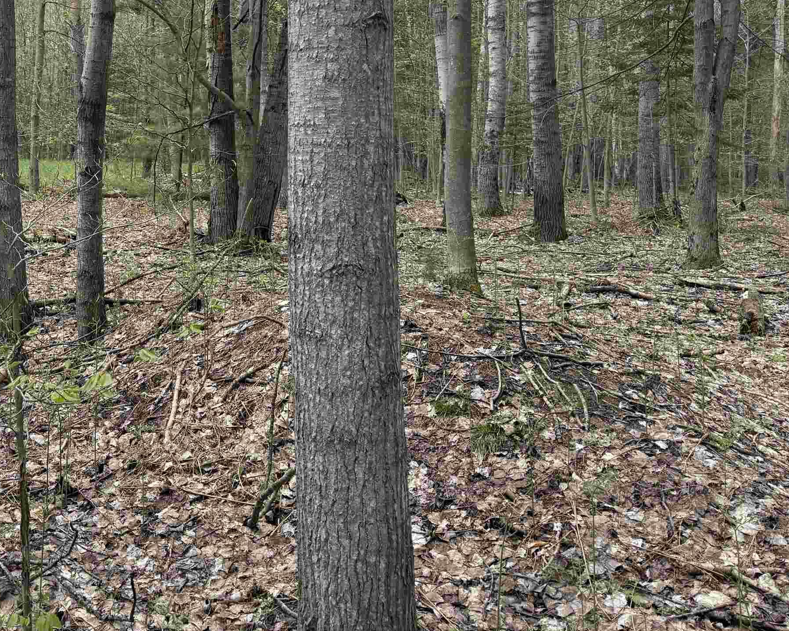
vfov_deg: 36.1
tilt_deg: +3.0
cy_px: 130
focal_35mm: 40
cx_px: 169
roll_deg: -1.6
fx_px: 934
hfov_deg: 43.8
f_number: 1.78
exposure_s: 1/1689
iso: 100
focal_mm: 6.76
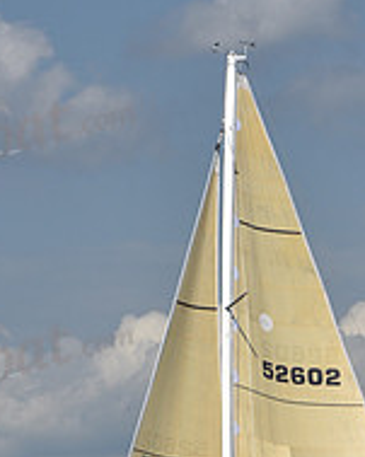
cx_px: 260
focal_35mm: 505
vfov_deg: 3.8
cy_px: 464
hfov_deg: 3.1
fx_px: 6825
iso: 250
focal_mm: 175
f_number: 7.1
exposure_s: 1/1000
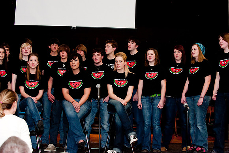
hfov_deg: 28.9
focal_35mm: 70
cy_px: 76
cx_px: 114
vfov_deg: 19.4
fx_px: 445
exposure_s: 1/125
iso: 560
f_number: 5.6
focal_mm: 70
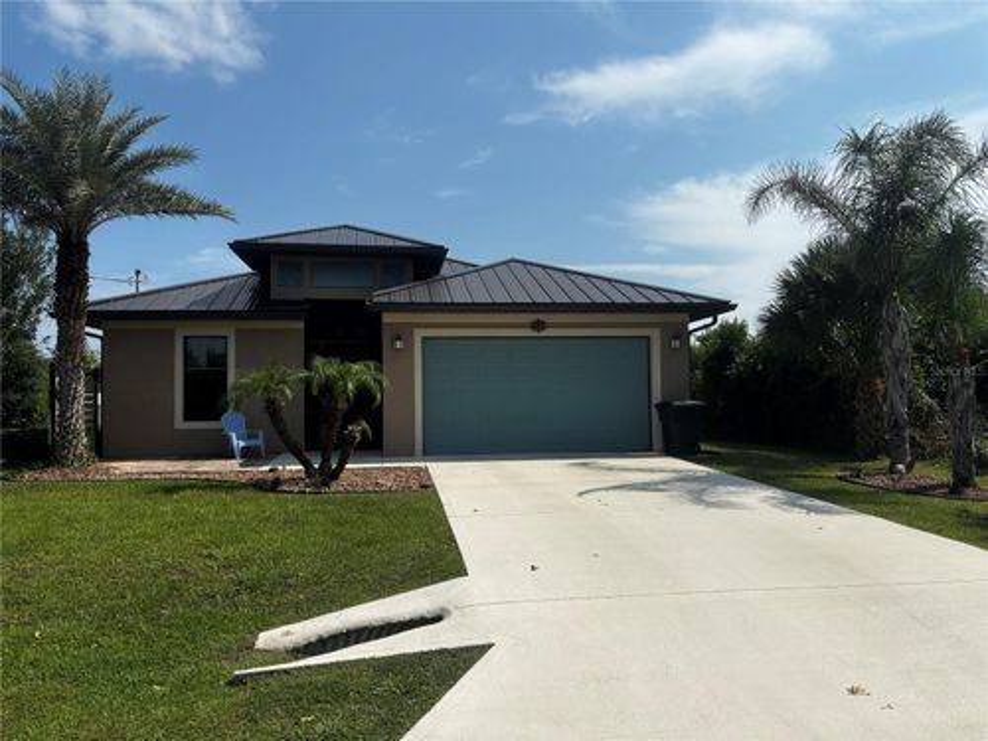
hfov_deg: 67.3
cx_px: 494
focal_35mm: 26
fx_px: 742
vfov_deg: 53.1
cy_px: 370
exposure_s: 1/5348
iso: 50
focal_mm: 5.96
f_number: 1.6
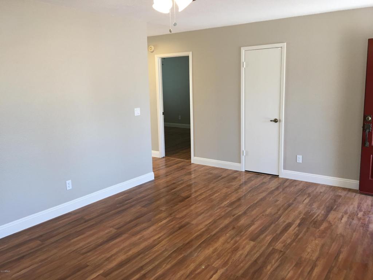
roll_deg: +0.9
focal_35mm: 29
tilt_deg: -10.5
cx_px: 186
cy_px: 140
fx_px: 312
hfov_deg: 61.7
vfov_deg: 48.2
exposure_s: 1/15
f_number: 2.2
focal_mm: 4.15
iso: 25
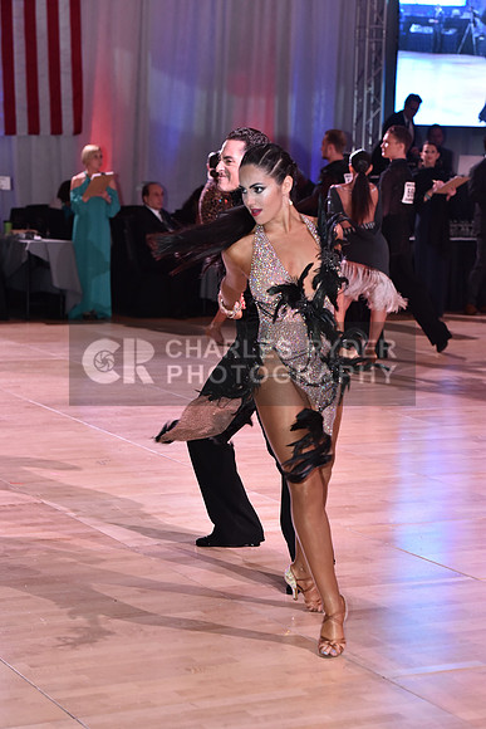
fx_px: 1922
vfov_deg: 21.5
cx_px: 243
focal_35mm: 95
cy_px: 364
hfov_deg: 14.4
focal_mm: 95
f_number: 4.5
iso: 1600
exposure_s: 1/250
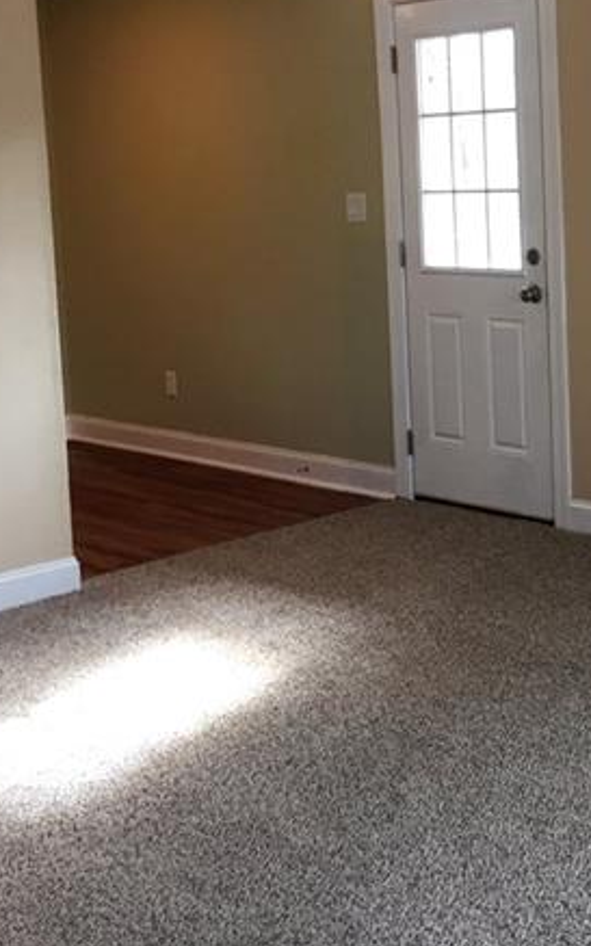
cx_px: 591
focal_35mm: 54
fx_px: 1392
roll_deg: +1.1
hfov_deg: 23.0
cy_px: 316
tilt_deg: -4.2
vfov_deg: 37.1
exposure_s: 1/30
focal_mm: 4.15
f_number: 2.2
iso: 80
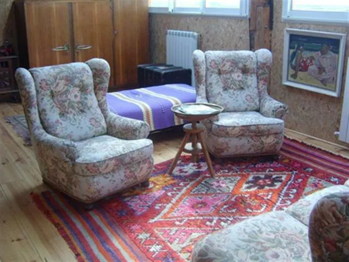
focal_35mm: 31
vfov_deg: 45.4
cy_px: 131
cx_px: 174
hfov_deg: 58.4
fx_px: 313
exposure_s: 1/114
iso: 100
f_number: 2.7
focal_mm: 8.13
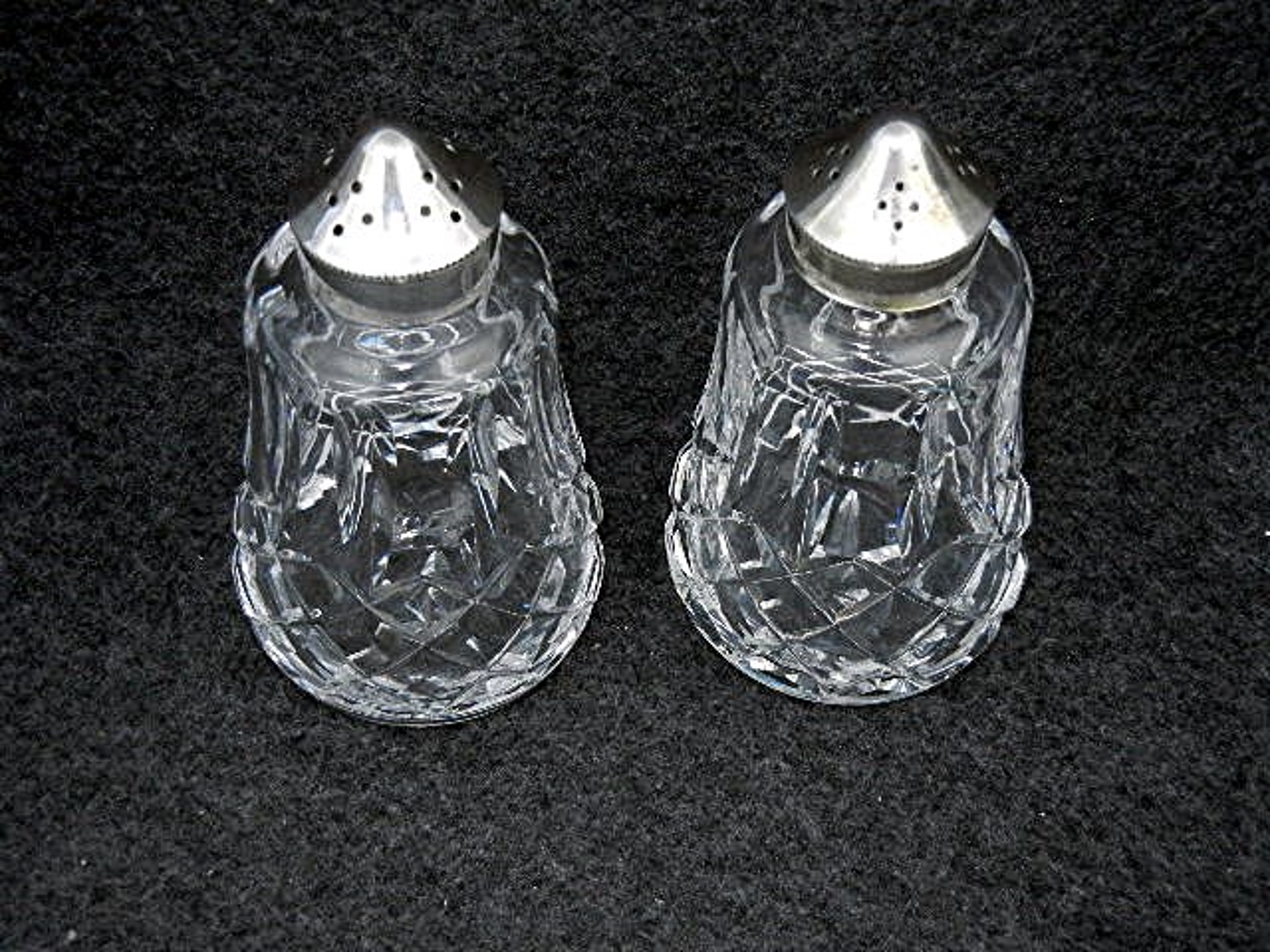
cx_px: 635
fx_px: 2165
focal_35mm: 59
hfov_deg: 32.7
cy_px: 476
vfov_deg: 24.8
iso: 777
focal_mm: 10.6
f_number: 4
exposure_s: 1/30
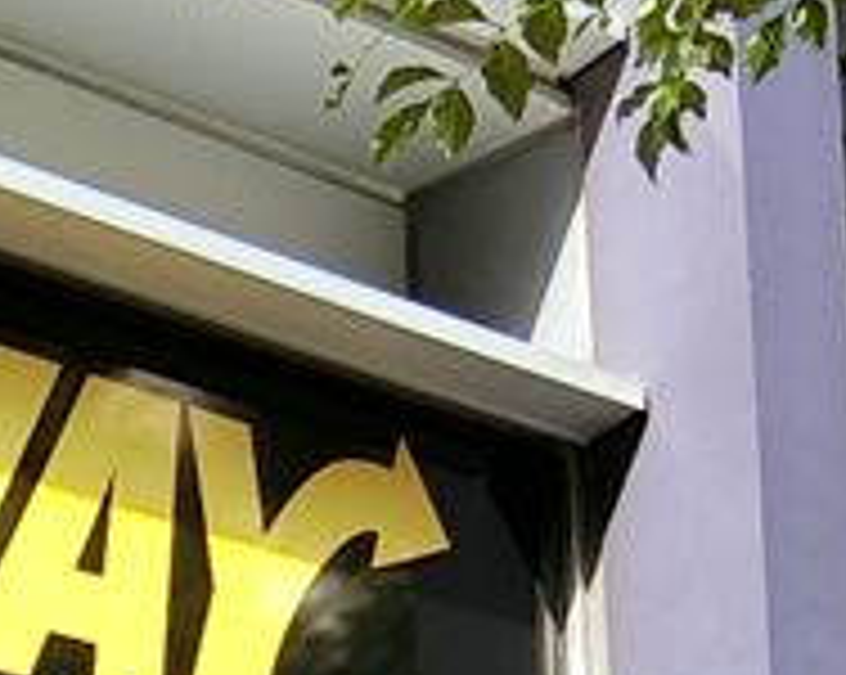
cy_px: 1422
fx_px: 3952
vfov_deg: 9.1
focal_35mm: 158
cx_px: -405
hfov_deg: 11.7
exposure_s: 1/250
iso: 80
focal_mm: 4.06
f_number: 2.7
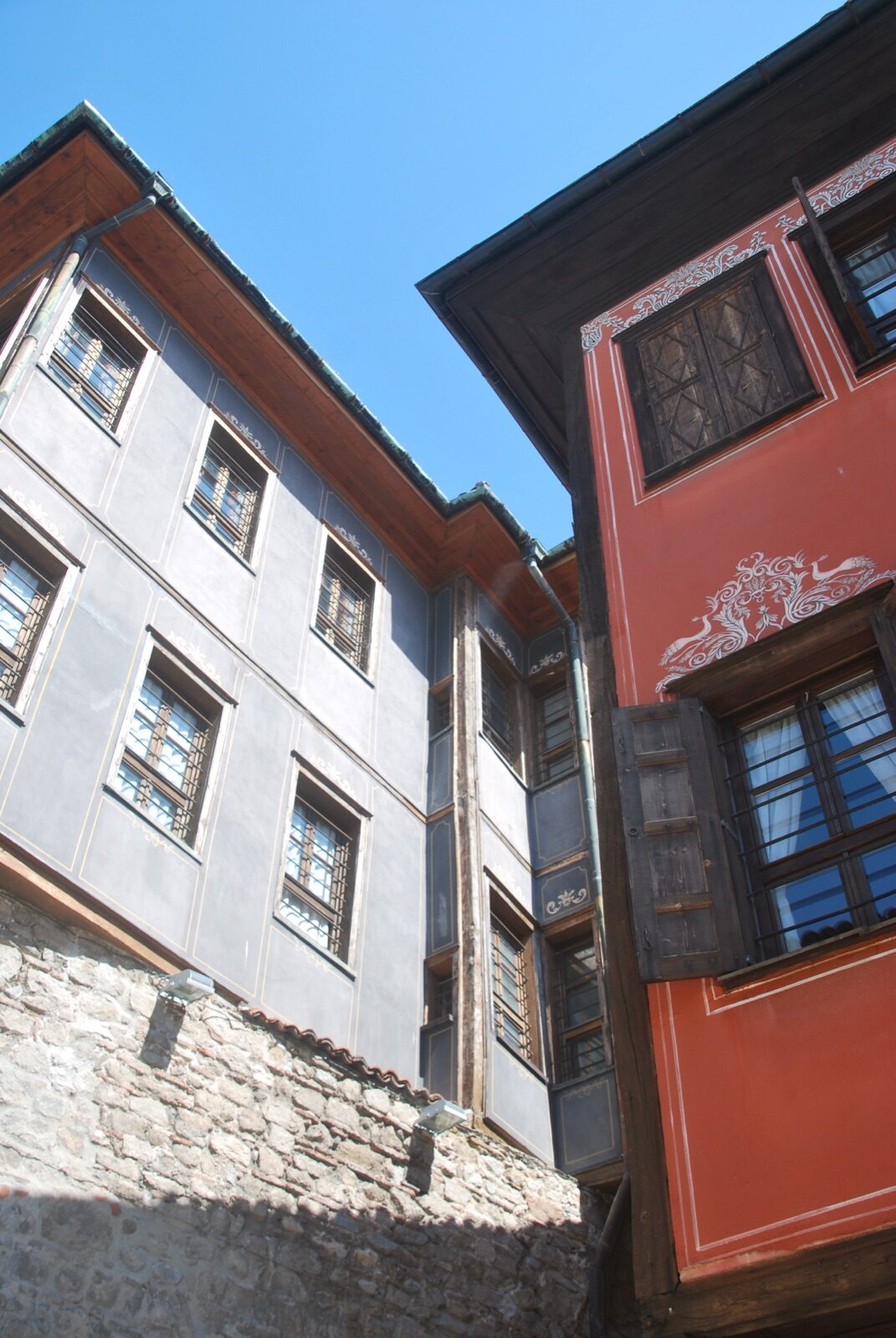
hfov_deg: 38.5
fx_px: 1284
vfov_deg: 55.1
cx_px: 448
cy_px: 669
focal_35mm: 34
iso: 100
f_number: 6.3
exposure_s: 1/160
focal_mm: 23
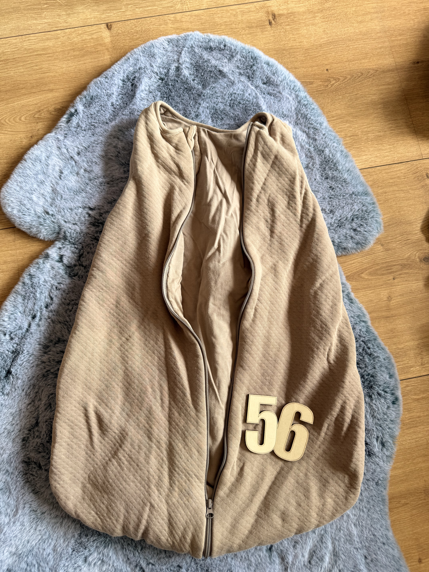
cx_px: 214
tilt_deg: -79.8
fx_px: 397
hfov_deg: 56.8
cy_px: 286
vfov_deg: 71.6
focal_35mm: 24
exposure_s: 1/198
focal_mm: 6.76
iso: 64
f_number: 1.78
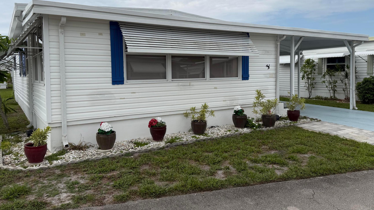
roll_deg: +2.0
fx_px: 288
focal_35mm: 29
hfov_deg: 66.1
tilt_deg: -2.8
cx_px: 185
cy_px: 84
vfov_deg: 40.0
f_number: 1.78
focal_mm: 6.76
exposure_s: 1/4975
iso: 80
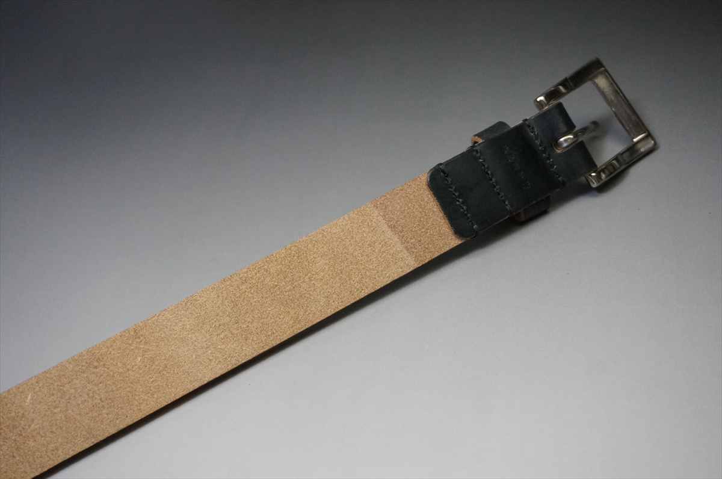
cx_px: 361
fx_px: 871
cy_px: 240
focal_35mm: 44
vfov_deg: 30.7
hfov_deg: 45.0
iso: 2000
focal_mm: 29
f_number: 4.5
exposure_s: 1/160
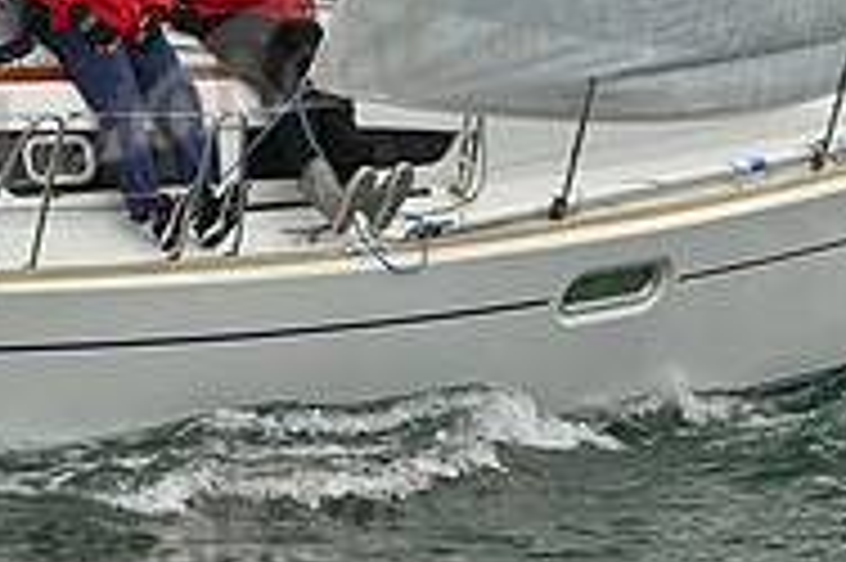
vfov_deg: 6.3
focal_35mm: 216
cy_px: -79
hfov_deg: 9.3
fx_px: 5071
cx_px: -306
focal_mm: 70
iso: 320
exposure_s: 1/1000
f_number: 10
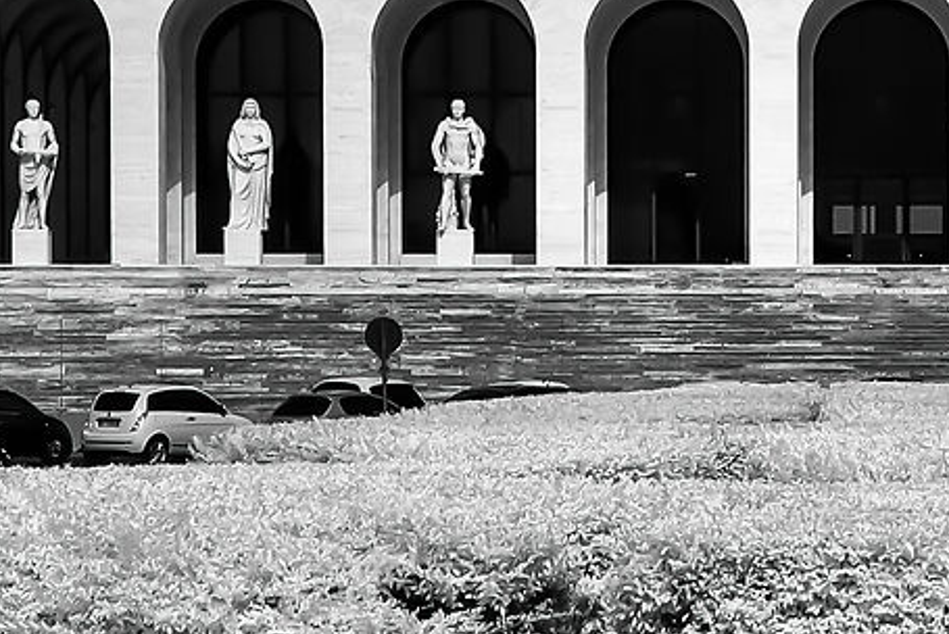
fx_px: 7297
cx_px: 826
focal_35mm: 277
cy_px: -632
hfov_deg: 7.4
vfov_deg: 4.9
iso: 100
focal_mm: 35
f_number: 8
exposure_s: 1/320
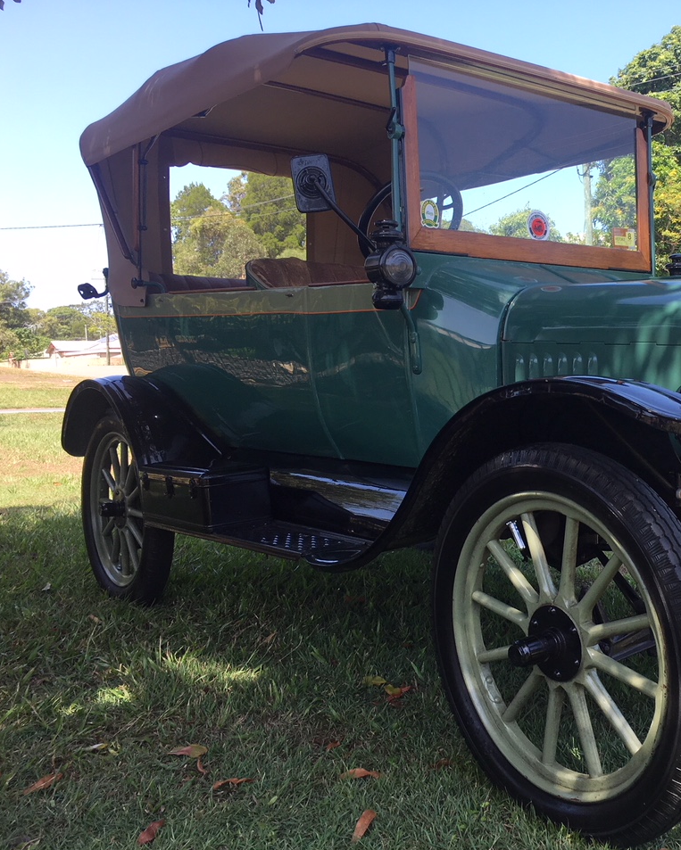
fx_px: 957
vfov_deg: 47.9
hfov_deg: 37.9
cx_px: 534
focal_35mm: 38
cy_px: 425
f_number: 2.2
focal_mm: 4.15
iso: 25
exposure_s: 1/403
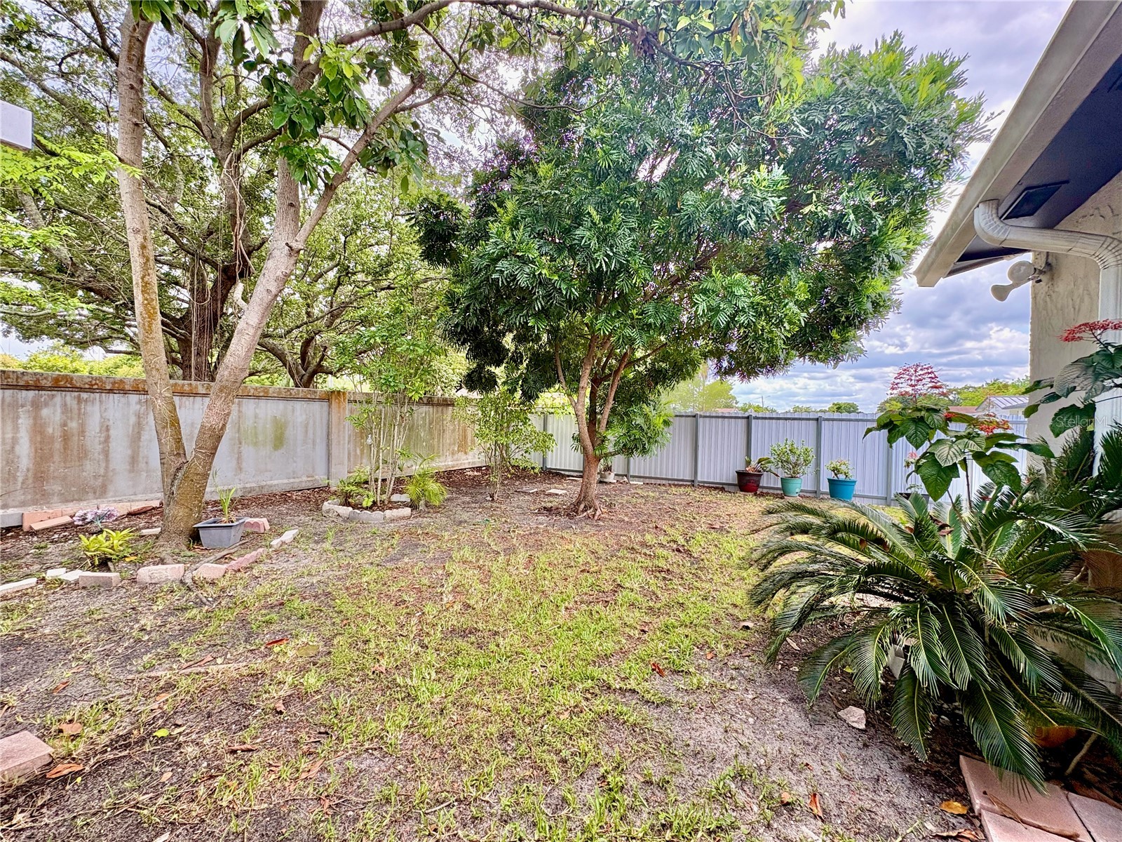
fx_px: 454
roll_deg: -0.9
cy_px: 421
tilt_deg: -0.6
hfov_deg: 102.1
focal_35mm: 14
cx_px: 561
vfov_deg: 85.7
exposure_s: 1/195
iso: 64
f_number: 2.2
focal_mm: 2.22
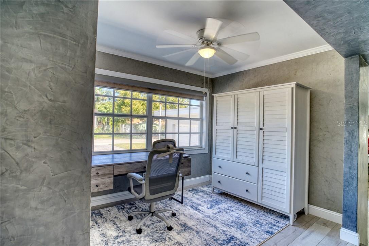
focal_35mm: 18
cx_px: 184
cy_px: 123
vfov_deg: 67.4
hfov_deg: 90.0
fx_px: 184
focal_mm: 18
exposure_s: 1/200
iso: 400
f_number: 5
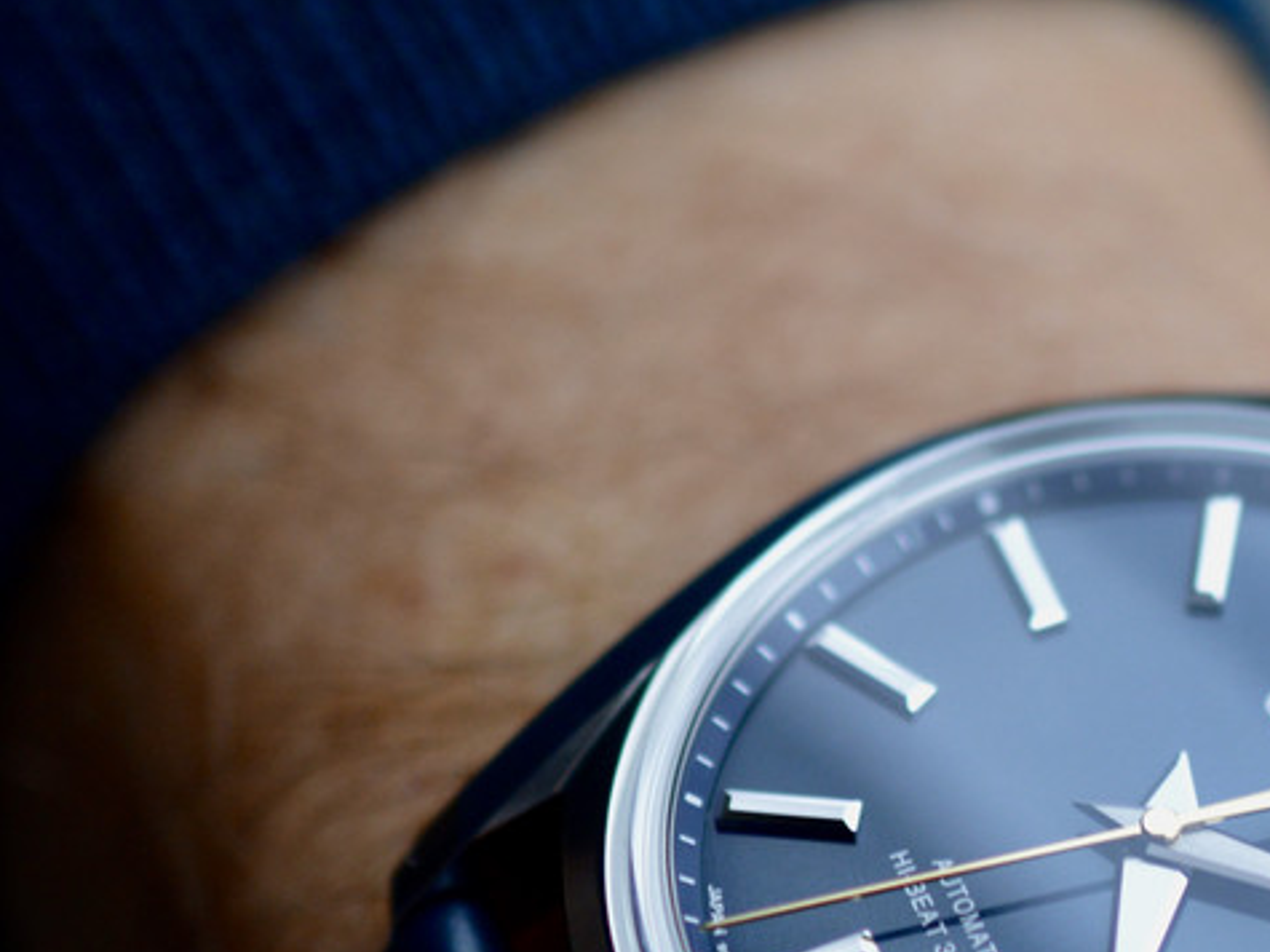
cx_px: 1199
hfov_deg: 13.4
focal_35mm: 146
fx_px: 5355
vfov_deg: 10.1
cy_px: 920
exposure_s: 1/60
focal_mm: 40
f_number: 3.2
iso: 400
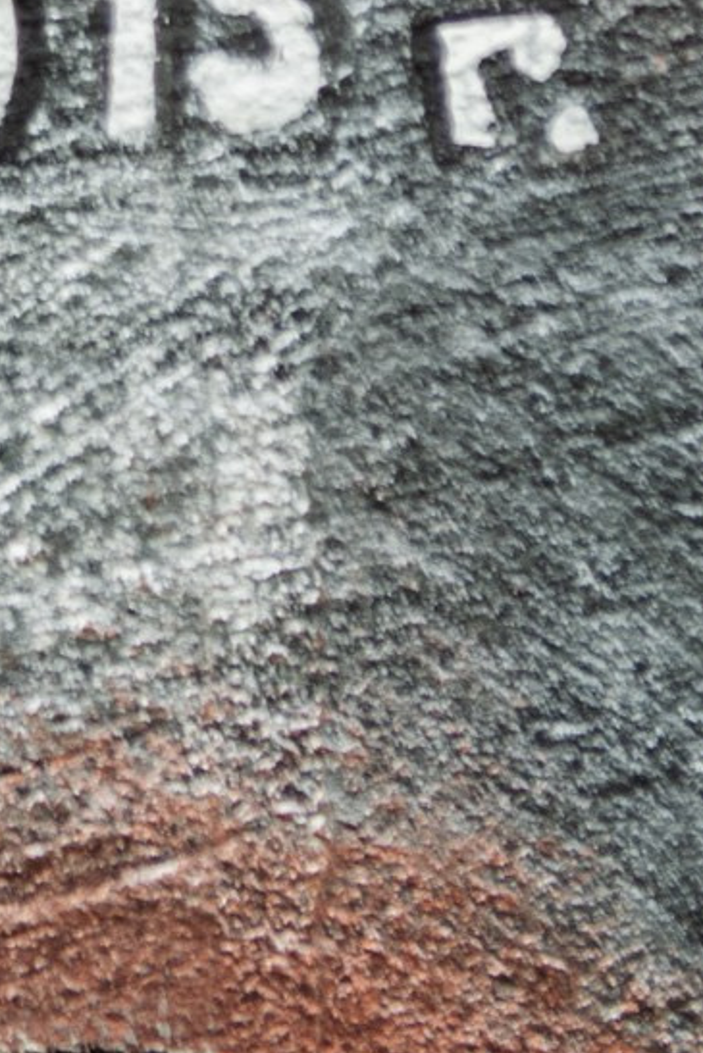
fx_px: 13113
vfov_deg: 4.5
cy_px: -1844
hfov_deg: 3.1
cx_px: -655
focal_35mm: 448
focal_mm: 70
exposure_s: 1/160
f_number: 2.8
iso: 250
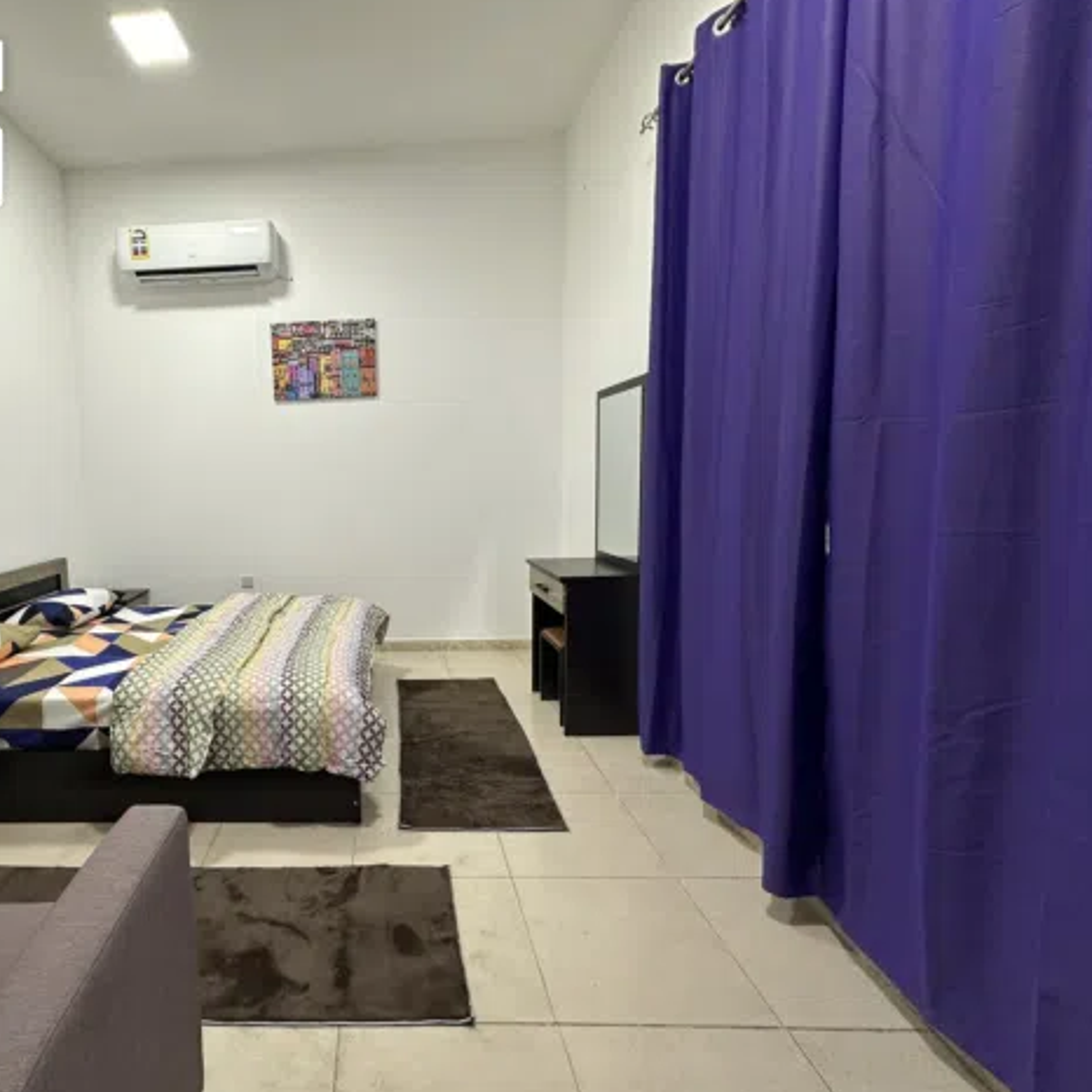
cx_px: 356
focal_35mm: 17
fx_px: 607
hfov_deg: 80.9
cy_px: 546
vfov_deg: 84.0
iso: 160
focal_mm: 2.22
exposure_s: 1/50
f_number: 2.2
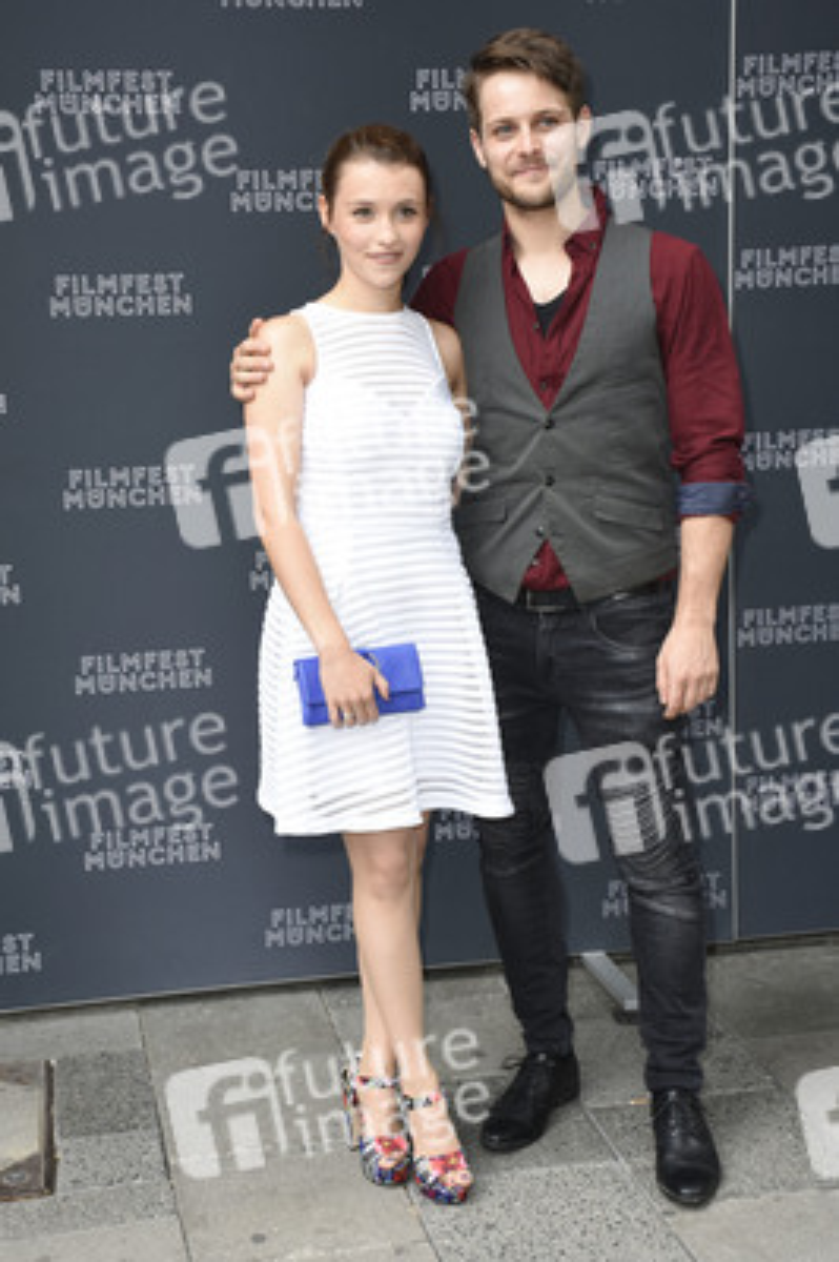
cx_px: 420
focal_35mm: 57
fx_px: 1996
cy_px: 631
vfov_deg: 35.1
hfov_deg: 23.7
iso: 500
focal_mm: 38
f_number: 6.3
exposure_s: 1/100
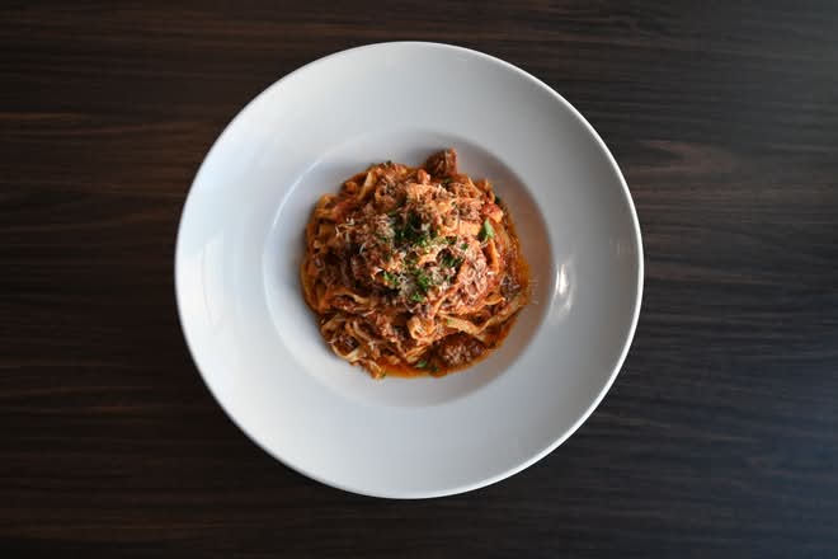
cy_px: 280
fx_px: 768
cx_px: 419
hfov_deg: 57.2
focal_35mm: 33
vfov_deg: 40.0
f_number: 4
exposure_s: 1/125
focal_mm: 22
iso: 720
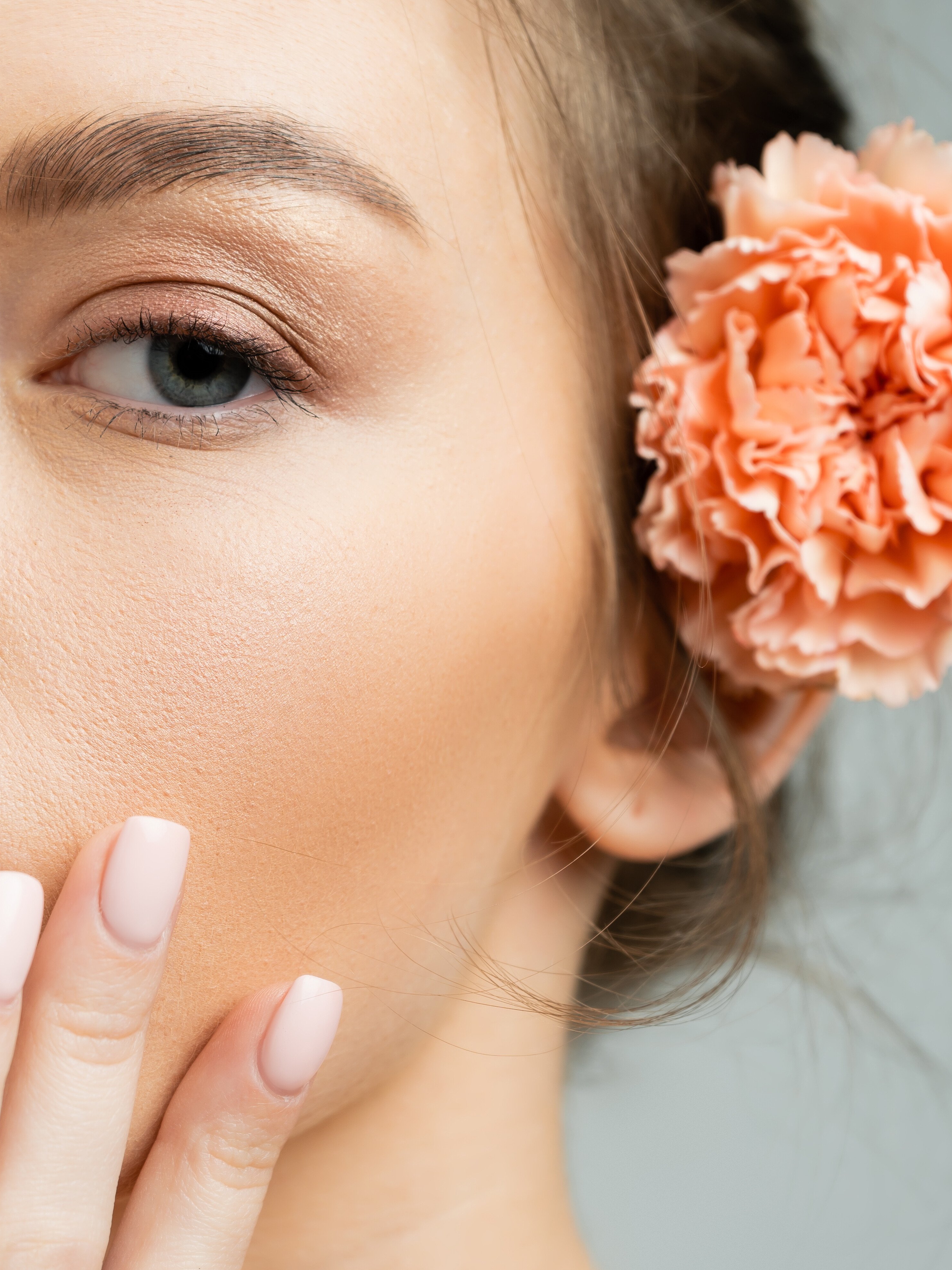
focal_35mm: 87
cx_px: 351
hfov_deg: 16.9
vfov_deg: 22.5
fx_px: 3190
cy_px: 633
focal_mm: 60
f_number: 6.3
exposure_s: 1/160
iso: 125
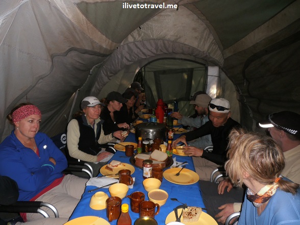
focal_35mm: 24
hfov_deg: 71.6
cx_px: 150
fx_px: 208
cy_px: 112
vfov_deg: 56.8
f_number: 3
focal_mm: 4.2
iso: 125
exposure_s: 1/30
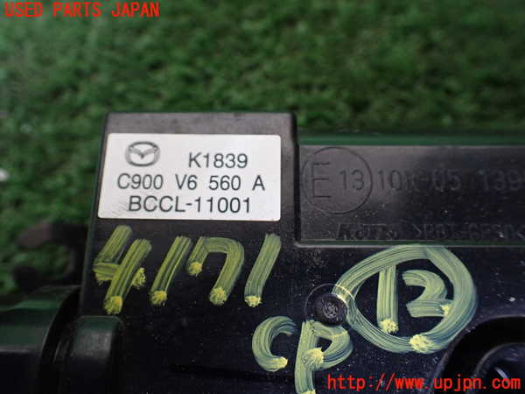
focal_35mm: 30
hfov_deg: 60.0
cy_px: 197
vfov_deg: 46.8
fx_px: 455
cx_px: 262
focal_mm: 5.4
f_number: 2.3
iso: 320
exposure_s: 1/125
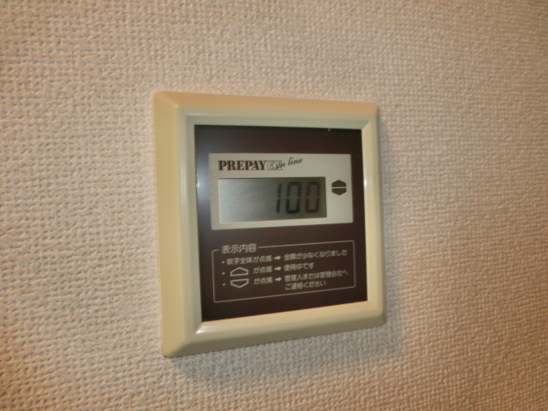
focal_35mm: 24
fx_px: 380
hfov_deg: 71.6
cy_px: 206
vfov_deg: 56.8
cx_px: 274
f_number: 3
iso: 100
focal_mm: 4.24
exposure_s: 1/30
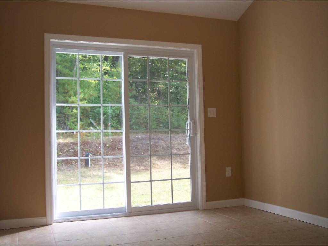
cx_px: 164
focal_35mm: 38
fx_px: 360
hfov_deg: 49.0
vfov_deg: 37.7
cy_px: 123
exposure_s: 1/180
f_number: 2.8
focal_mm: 8
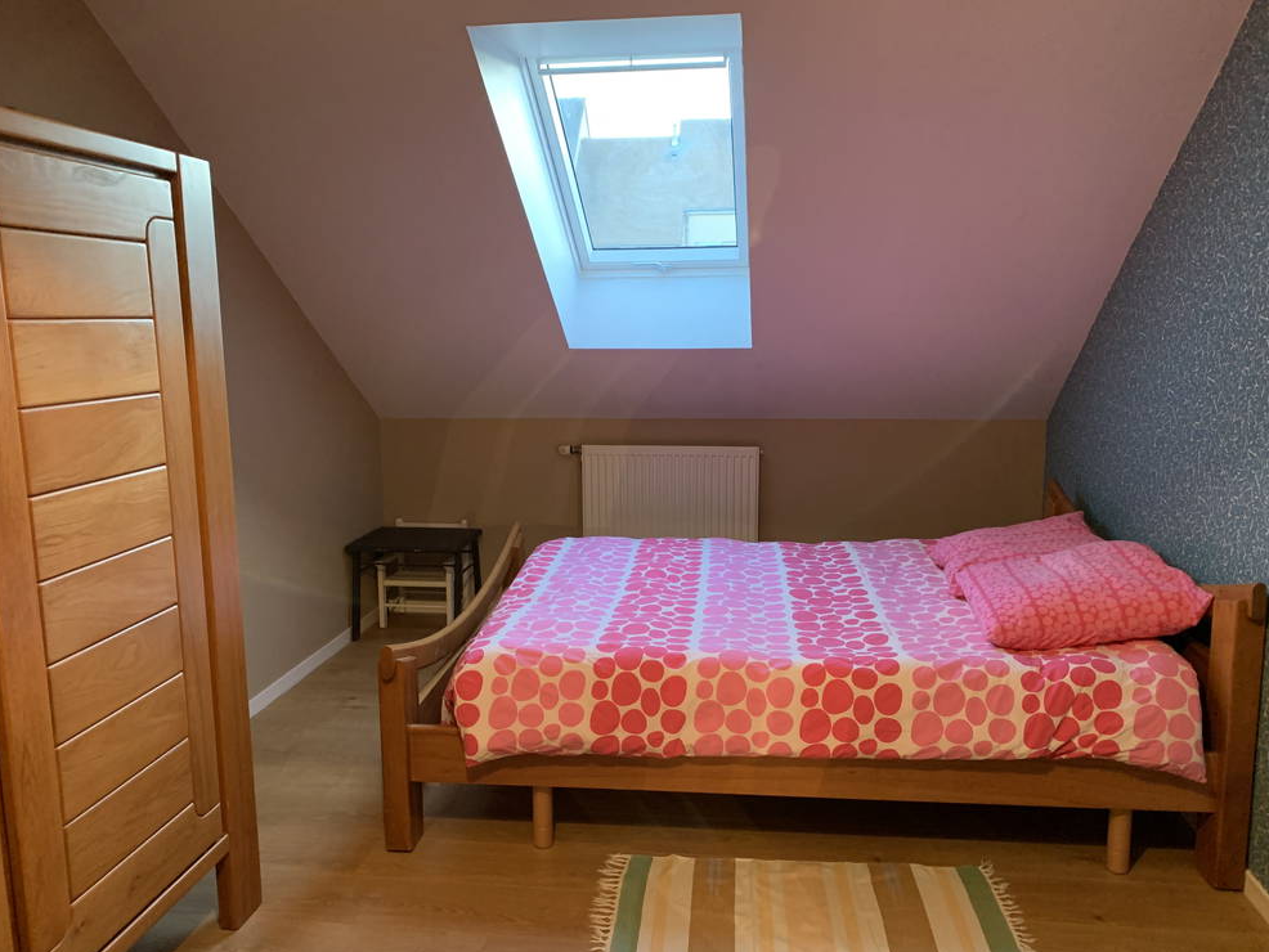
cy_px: 484
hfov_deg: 65.3
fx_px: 990
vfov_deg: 51.4
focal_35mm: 27
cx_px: 651
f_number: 1.8
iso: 400
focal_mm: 4.25
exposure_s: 1/33
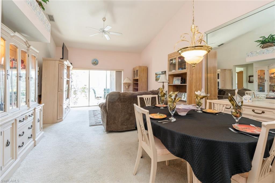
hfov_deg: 96.8
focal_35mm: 16
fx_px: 122
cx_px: 138
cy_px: 92
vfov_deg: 73.7
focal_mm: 16
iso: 200
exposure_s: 1/4
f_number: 8
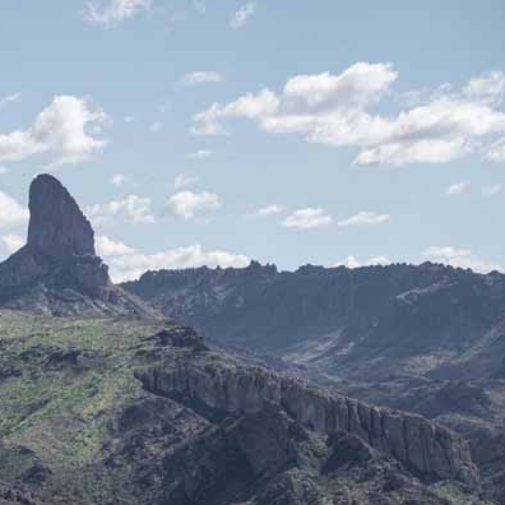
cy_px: 310
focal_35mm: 206
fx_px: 3400
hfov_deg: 8.5
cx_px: 83
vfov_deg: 8.5
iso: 100
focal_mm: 120
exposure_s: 1/1600
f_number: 5.6
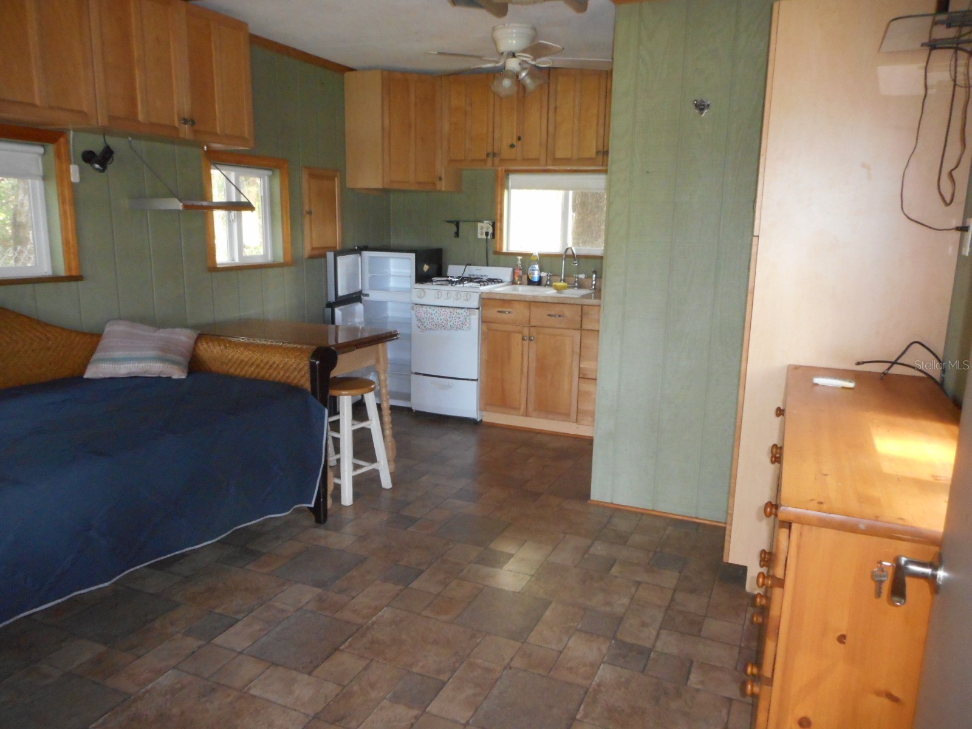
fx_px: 702
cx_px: 486
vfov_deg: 54.9
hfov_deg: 69.4
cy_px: 364
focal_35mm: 25
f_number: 3.7
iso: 450
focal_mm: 4.5
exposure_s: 1/25
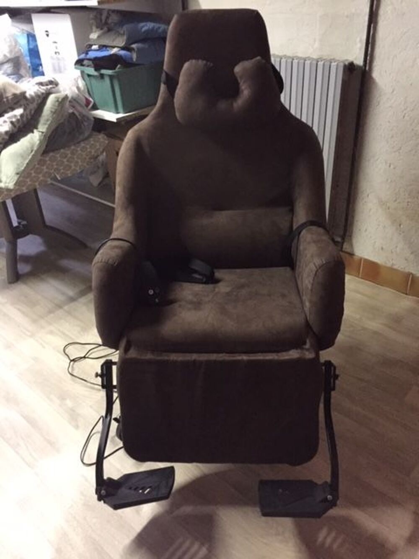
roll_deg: +3.6
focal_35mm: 29
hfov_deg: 48.2
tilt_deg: -34.3
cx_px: 210
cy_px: 280
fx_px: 468
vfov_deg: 61.7
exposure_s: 1/17
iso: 500
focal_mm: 4.15
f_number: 2.2
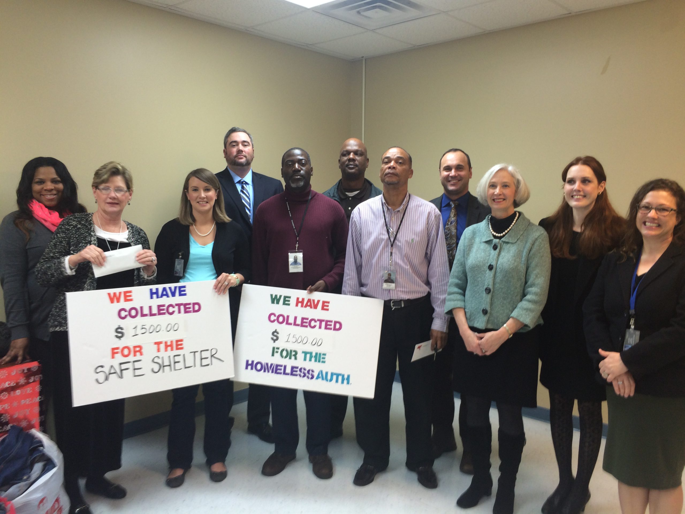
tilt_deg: -6.5
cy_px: 257
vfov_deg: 48.2
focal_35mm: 29
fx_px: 574
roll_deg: -0.1
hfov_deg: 61.7
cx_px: 342
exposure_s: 1/30
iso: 50
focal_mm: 4.15
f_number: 2.2
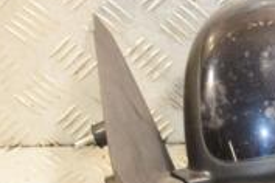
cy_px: 169
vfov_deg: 9.6
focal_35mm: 142
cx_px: 204
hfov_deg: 14.4
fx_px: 1085
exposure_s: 1/160
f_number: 5
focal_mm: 28
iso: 800
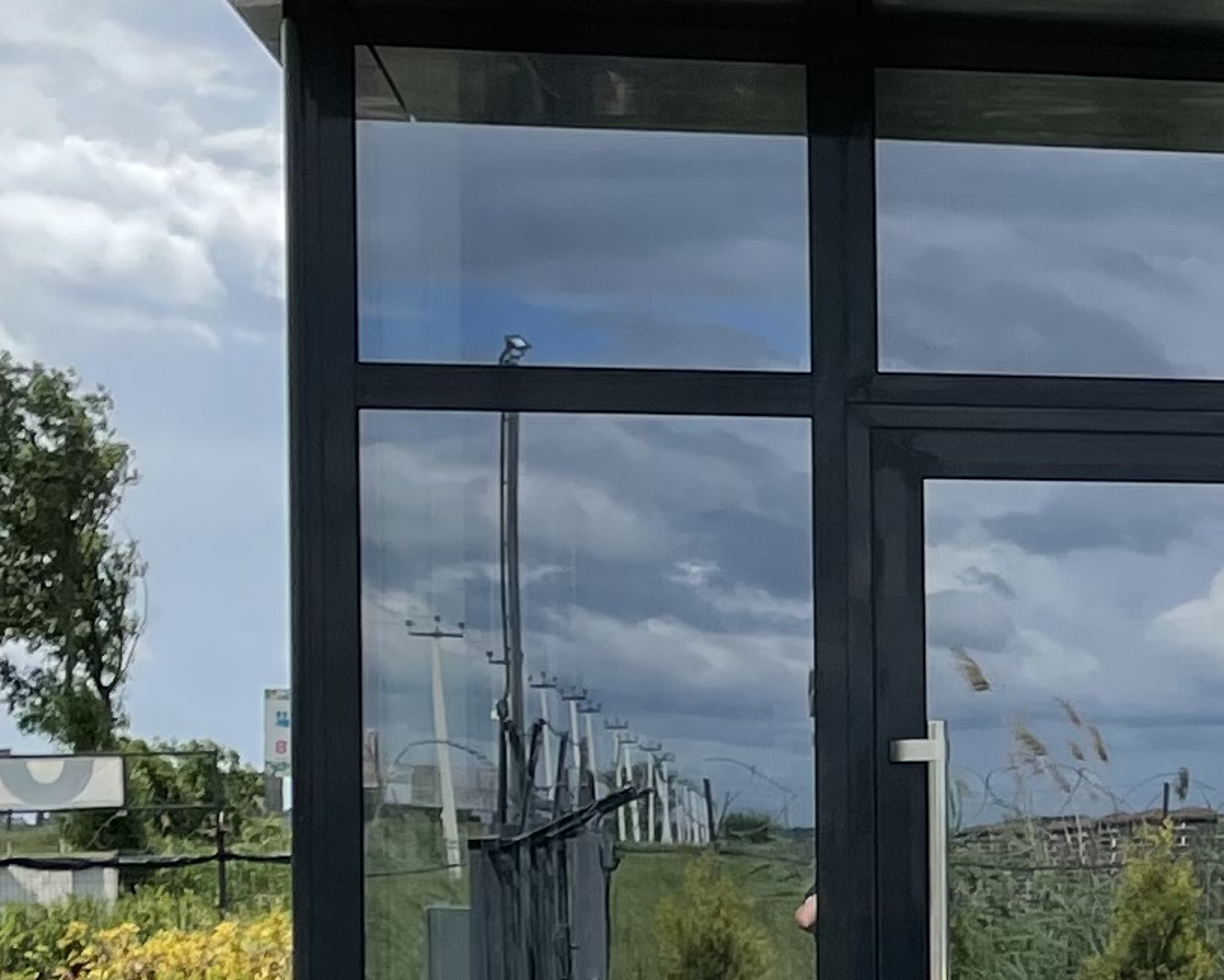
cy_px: 858
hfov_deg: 13.5
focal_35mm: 126
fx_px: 4566
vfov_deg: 12.2
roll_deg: +0.7
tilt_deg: -0.1
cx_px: 2264
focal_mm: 4.2
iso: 32
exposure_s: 1/4292
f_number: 1.6
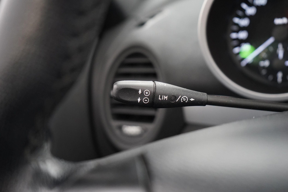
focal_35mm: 37
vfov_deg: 35.9
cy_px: 96
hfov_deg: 51.9
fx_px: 296
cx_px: 144
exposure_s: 1/60
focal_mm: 37
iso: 6400
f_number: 4
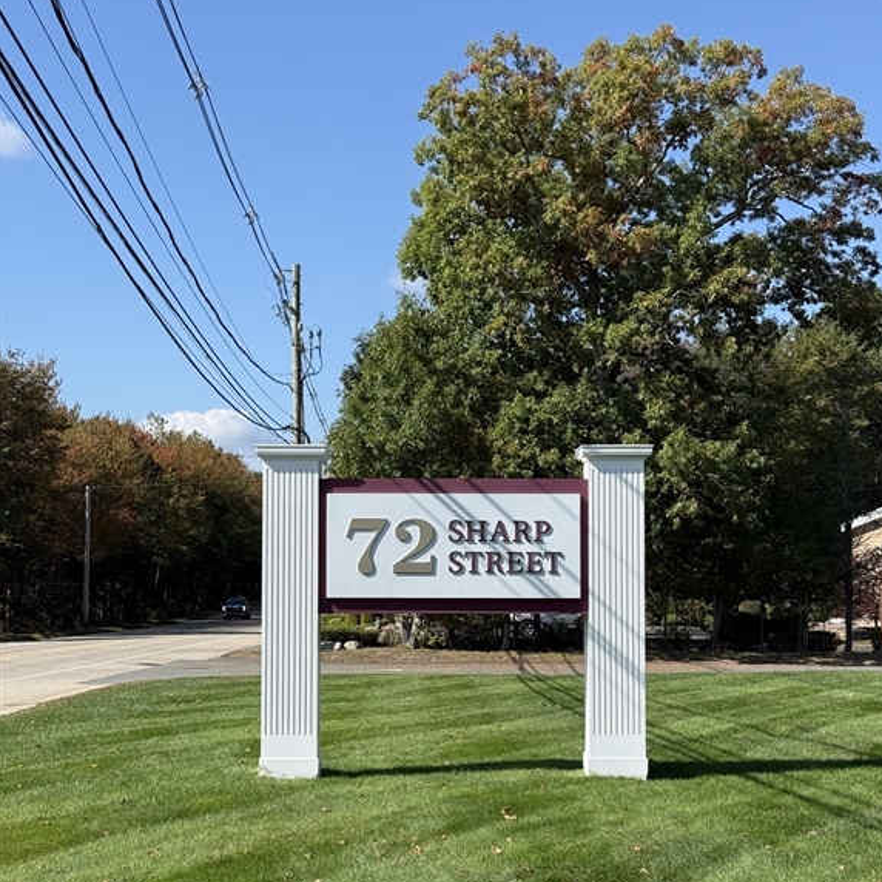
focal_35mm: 57
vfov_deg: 30.0
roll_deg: -0.7
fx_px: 1643
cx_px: 443
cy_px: 521
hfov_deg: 30.0
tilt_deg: +1.1
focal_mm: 6.76
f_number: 1.78
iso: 64
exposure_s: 1/4098
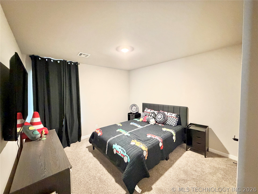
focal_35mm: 14
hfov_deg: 102.1
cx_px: 129
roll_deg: +1.4
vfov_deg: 85.7
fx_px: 104
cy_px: 97
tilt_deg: -3.1
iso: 800
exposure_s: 1/40
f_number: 2.2
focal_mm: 2.22
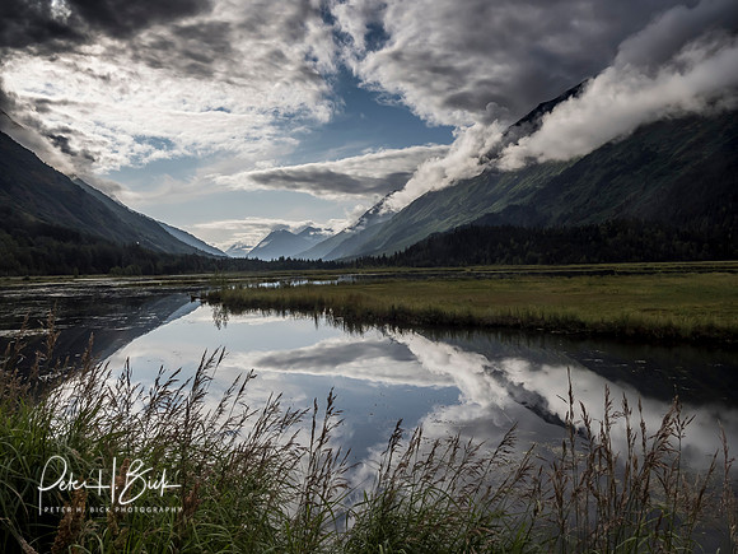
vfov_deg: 56.8
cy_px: 277
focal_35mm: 24
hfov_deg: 71.6
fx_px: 512
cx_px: 369
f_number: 13
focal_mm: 12
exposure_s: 1/500
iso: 200
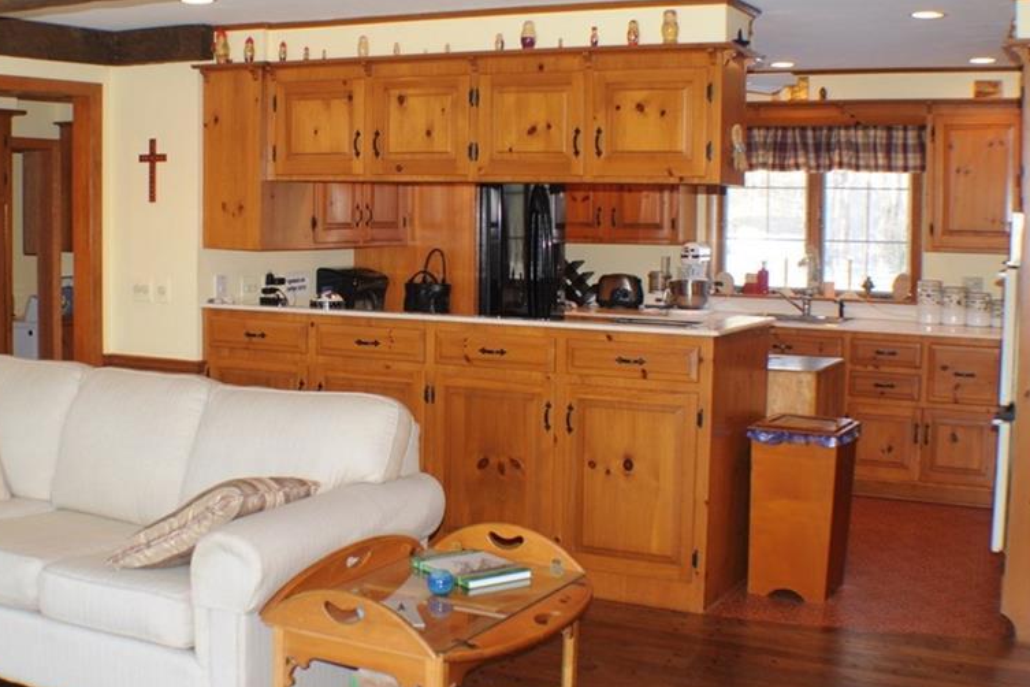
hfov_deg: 34.8
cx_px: 353
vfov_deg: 23.8
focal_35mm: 57
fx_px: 1631
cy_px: 288
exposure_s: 1/60
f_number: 4.5
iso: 500
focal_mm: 28
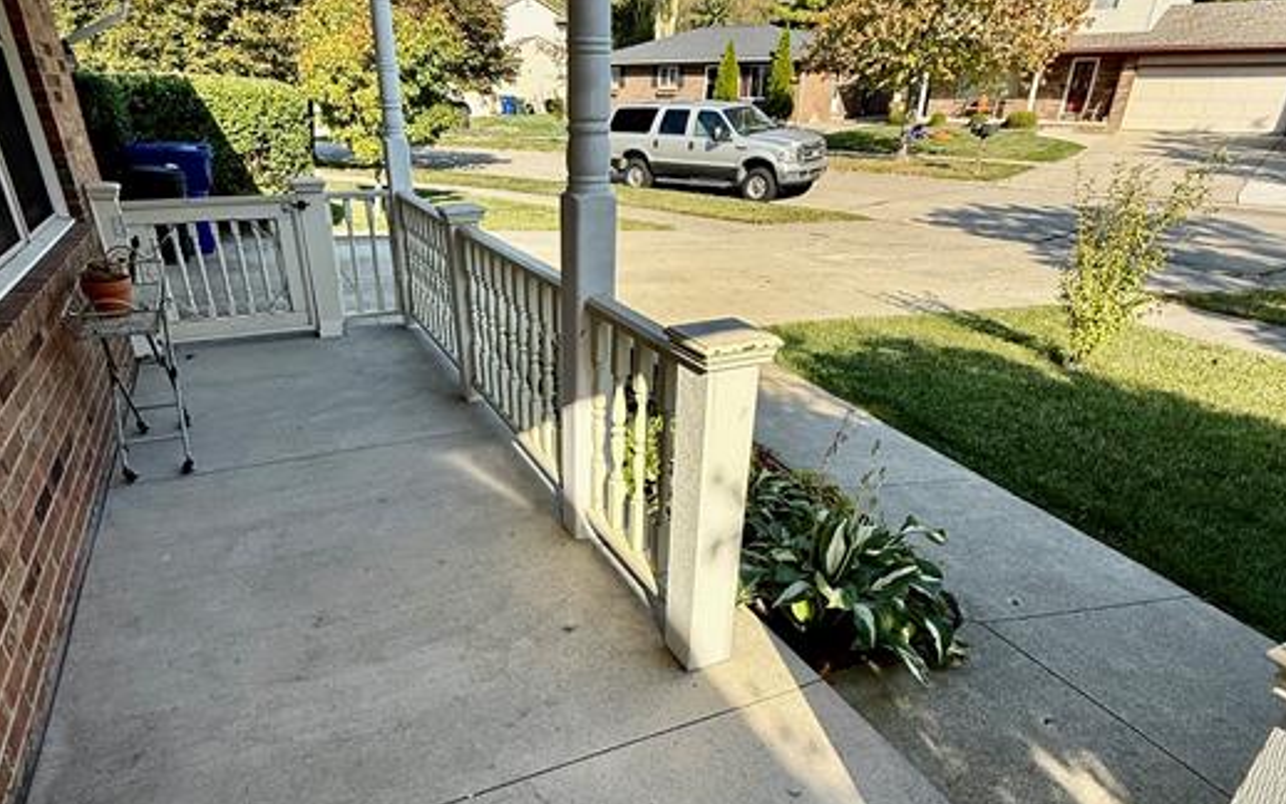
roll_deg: +1.1
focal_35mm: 22
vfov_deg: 54.4
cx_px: 591
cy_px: 509
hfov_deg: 79.5
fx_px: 771
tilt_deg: -28.5
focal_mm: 2.22
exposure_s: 1/1312
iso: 64
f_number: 2.2
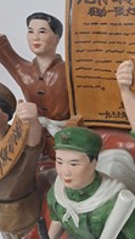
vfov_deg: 39.2
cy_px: 120
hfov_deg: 20.6
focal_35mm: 53
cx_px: 179
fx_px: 337
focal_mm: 5.23
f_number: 1.8
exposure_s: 1/50
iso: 100
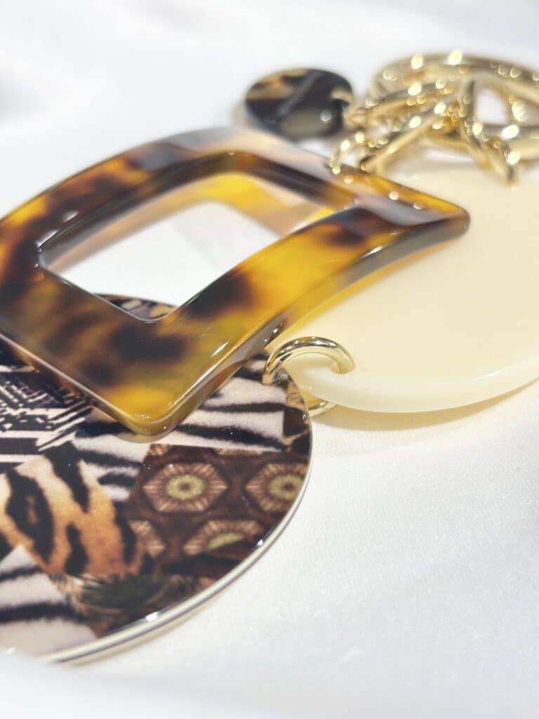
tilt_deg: -38.3
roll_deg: +3.7
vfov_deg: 36.8
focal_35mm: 52
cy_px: 360
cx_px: 270
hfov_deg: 28.0
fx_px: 1080
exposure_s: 1/155
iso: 32
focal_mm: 5.96
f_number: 1.6
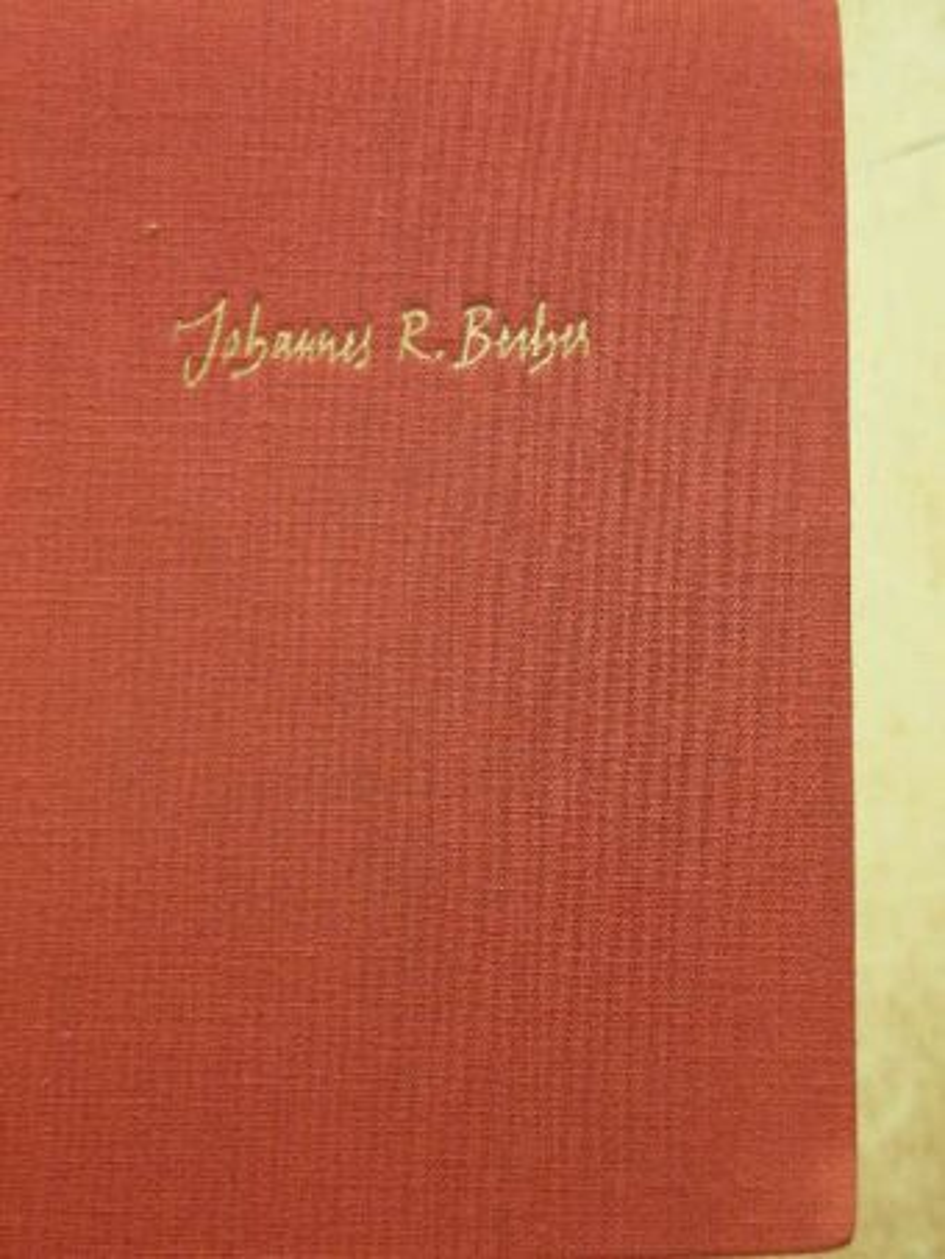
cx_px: 472
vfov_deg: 17.4
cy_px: 630
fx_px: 4111
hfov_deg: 13.1
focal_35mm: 113
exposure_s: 1/22.4
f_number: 3.5
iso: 200
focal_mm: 18.9
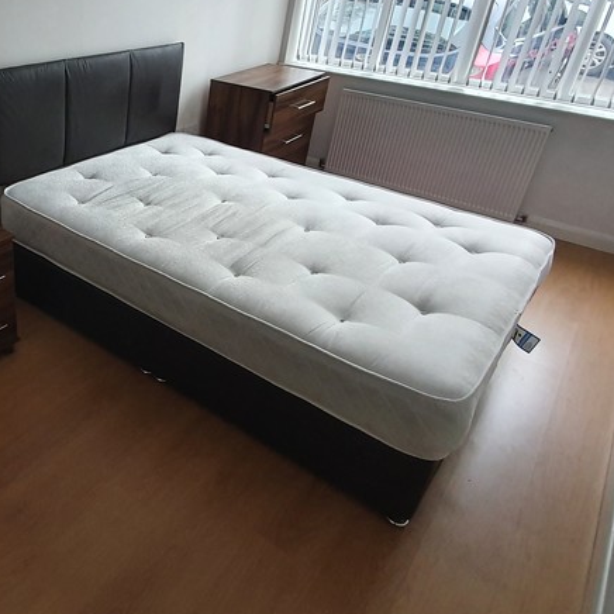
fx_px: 542
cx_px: 96
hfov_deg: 53.7
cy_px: 252
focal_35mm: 27
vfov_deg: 58.7
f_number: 2.2
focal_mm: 1.8
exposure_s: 1/33
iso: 320
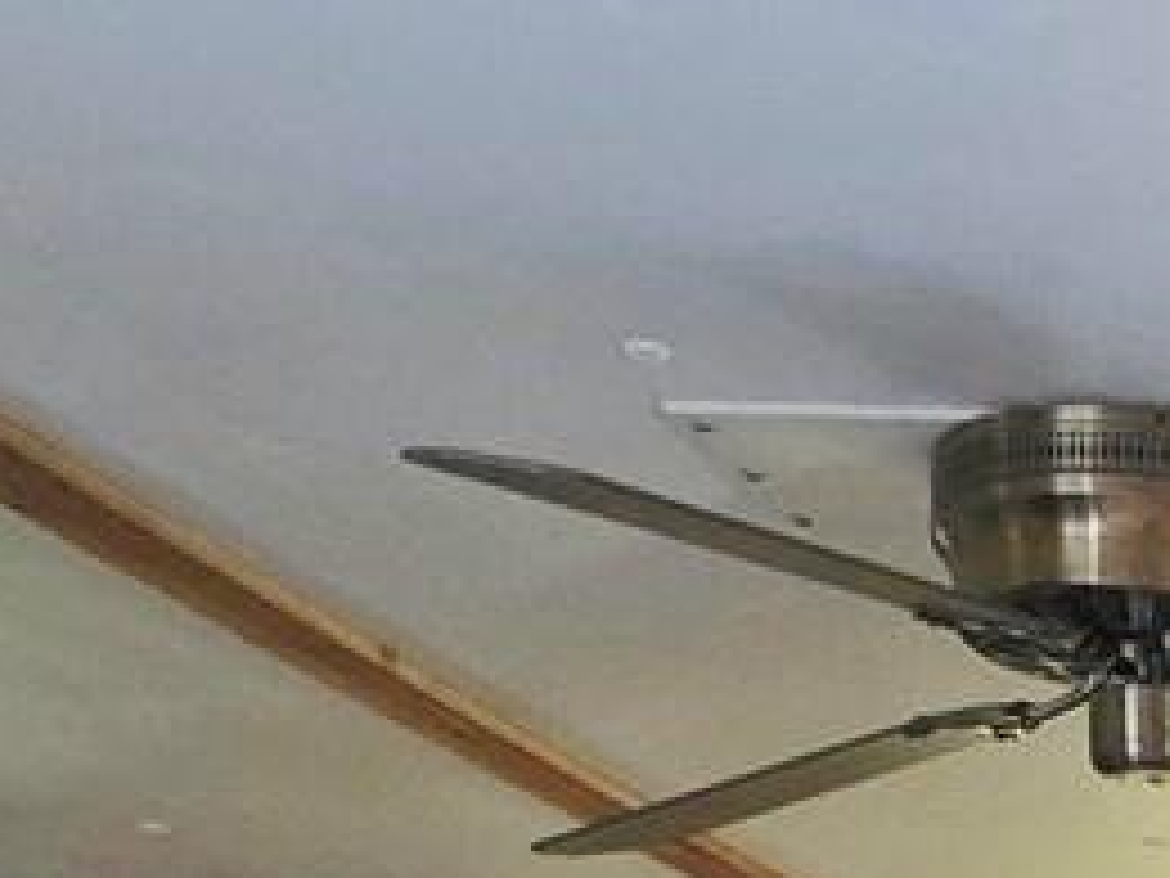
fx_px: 2704
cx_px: 1935
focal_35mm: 80
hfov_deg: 19.8
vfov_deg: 15.6
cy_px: 1621
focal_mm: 2.2
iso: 1000
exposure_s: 1/40
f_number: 1.9
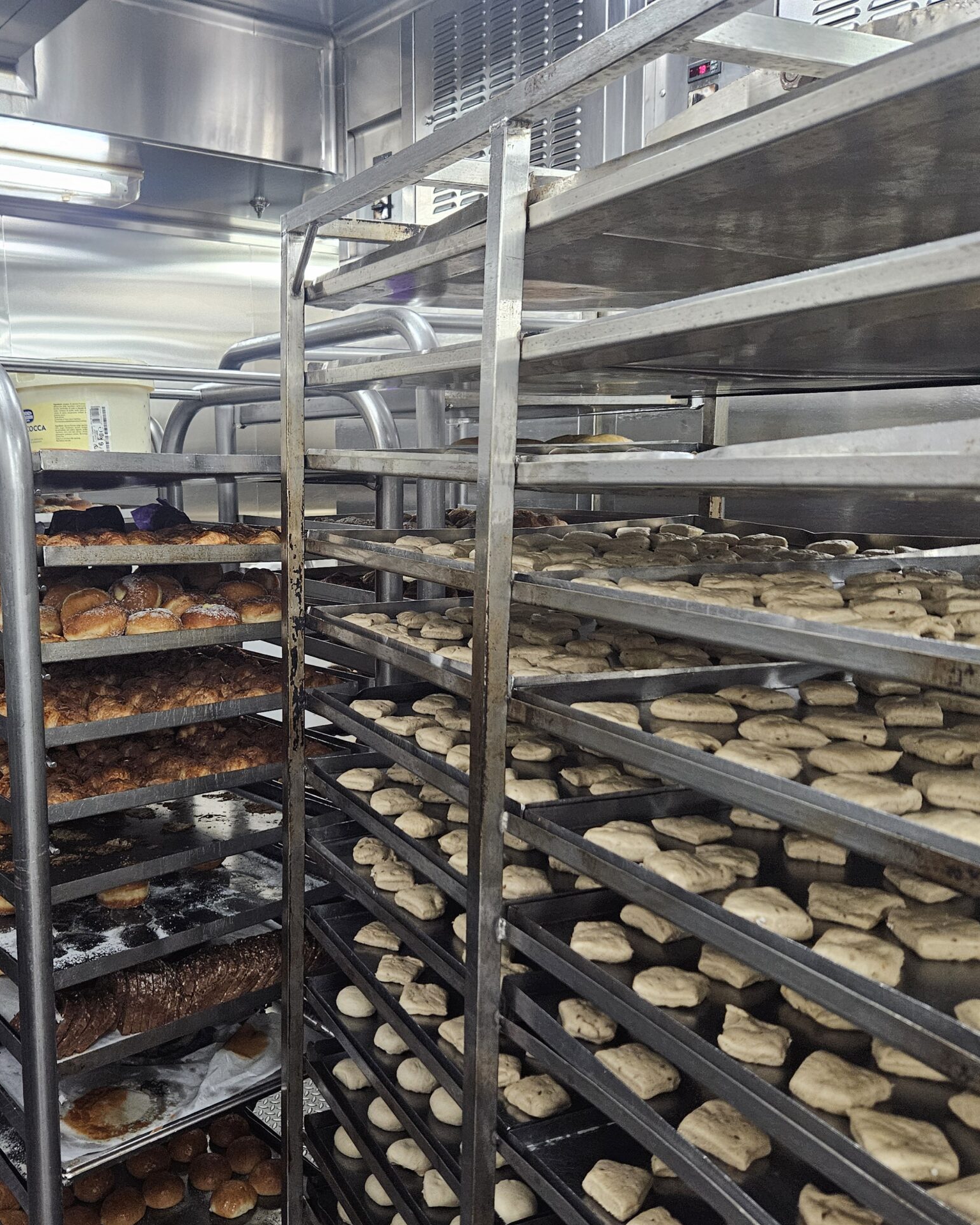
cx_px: 346
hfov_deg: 47.9
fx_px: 1088
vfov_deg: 58.8
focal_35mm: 30
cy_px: 613
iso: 640
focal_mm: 5.4
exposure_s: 1/120
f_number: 1.8
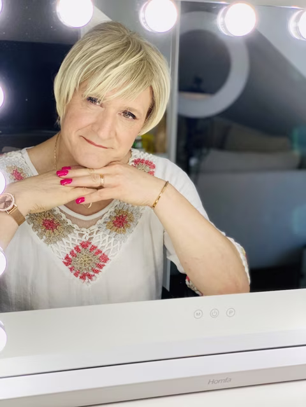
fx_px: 613
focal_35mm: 52
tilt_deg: -12.9
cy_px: 204
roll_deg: -1.7
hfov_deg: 28.0
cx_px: 153
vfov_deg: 36.8
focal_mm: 6
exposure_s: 1/122
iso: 250
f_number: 2
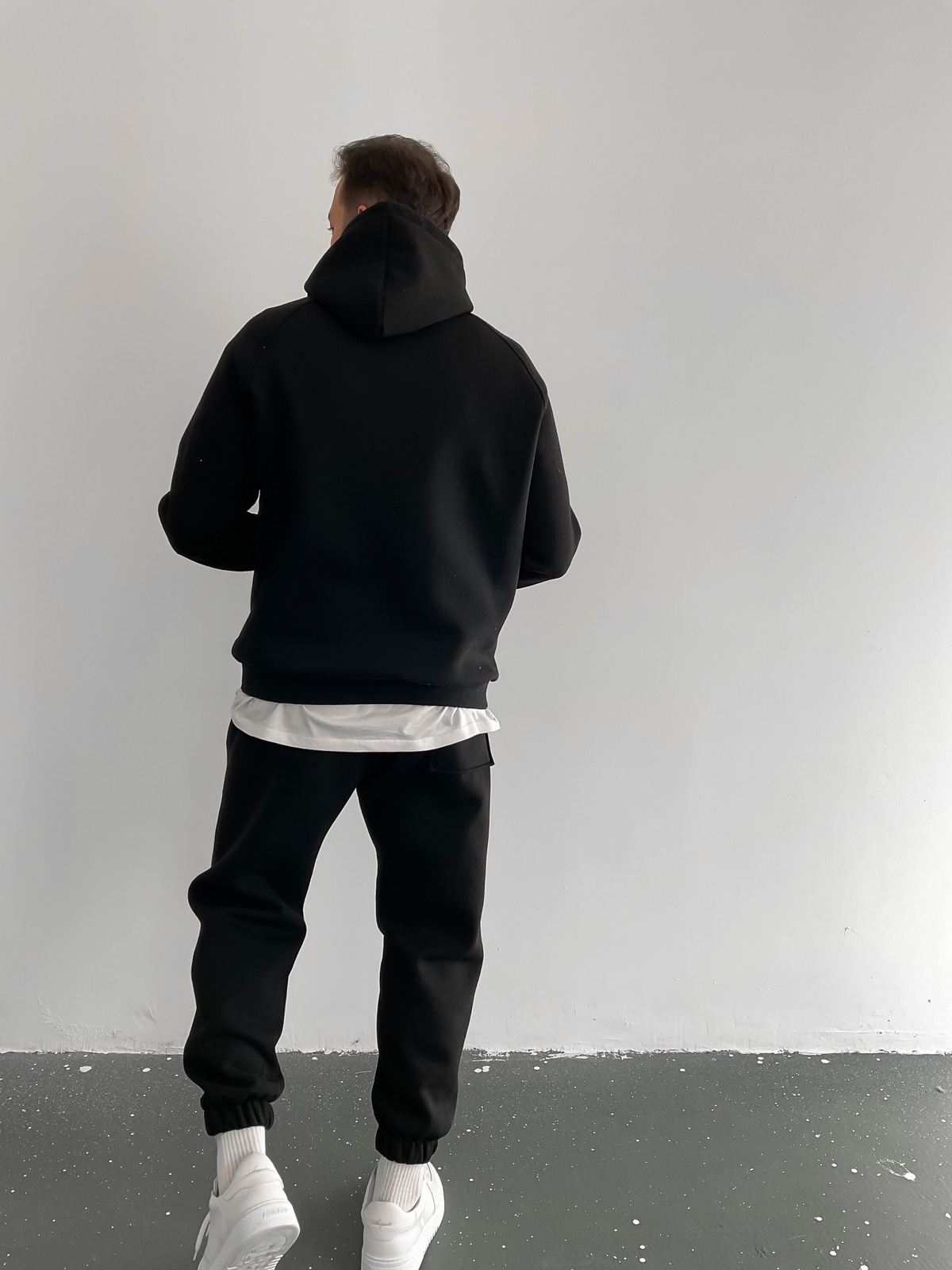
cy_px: 635
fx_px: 1063
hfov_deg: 48.2
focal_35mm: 29
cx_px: 476
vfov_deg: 61.7
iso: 32
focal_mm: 3
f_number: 1.8
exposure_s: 1/120
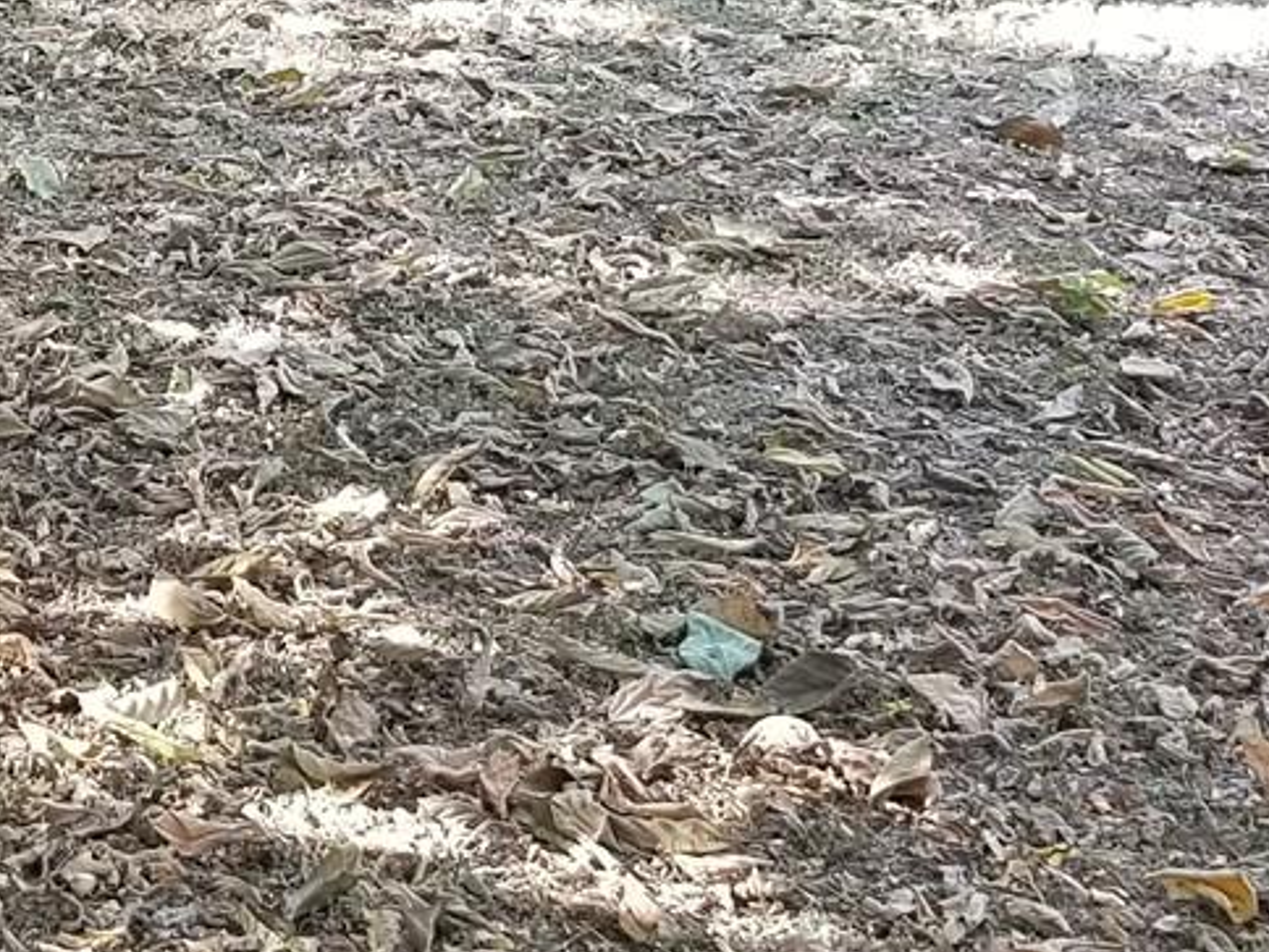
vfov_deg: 13.2
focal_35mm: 110
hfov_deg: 17.3
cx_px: -136
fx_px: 4033
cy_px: -55
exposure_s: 1/120
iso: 64
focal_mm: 4.25
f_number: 1.7
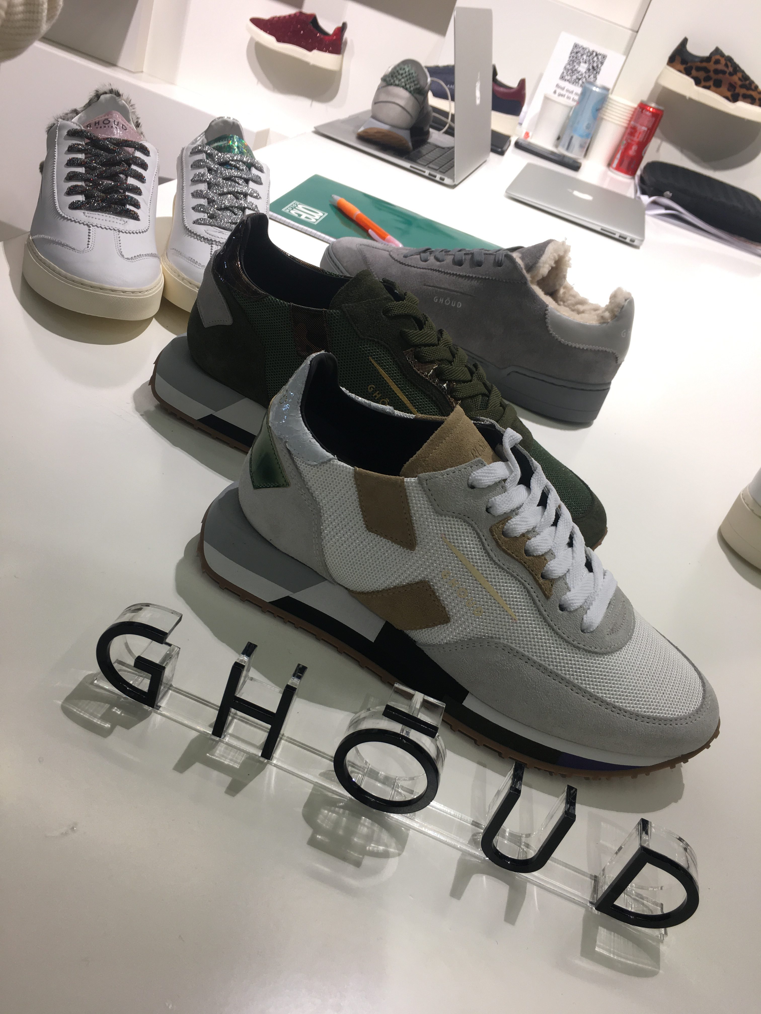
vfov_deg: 61.7
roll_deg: -20.5
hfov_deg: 48.2
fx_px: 850
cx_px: 380
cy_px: 507
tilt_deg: -33.1
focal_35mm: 29
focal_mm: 4.15
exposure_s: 1/50
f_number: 2.2
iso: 32
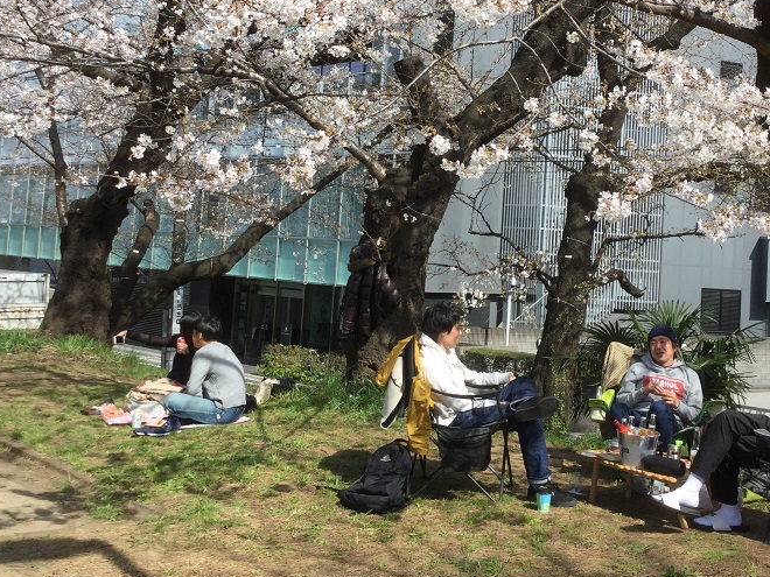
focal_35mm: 46
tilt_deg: +5.4
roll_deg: -1.0
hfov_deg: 41.1
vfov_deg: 31.3
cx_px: 446
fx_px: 1023
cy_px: 191
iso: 25
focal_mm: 3.3
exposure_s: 1/702
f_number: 2.4
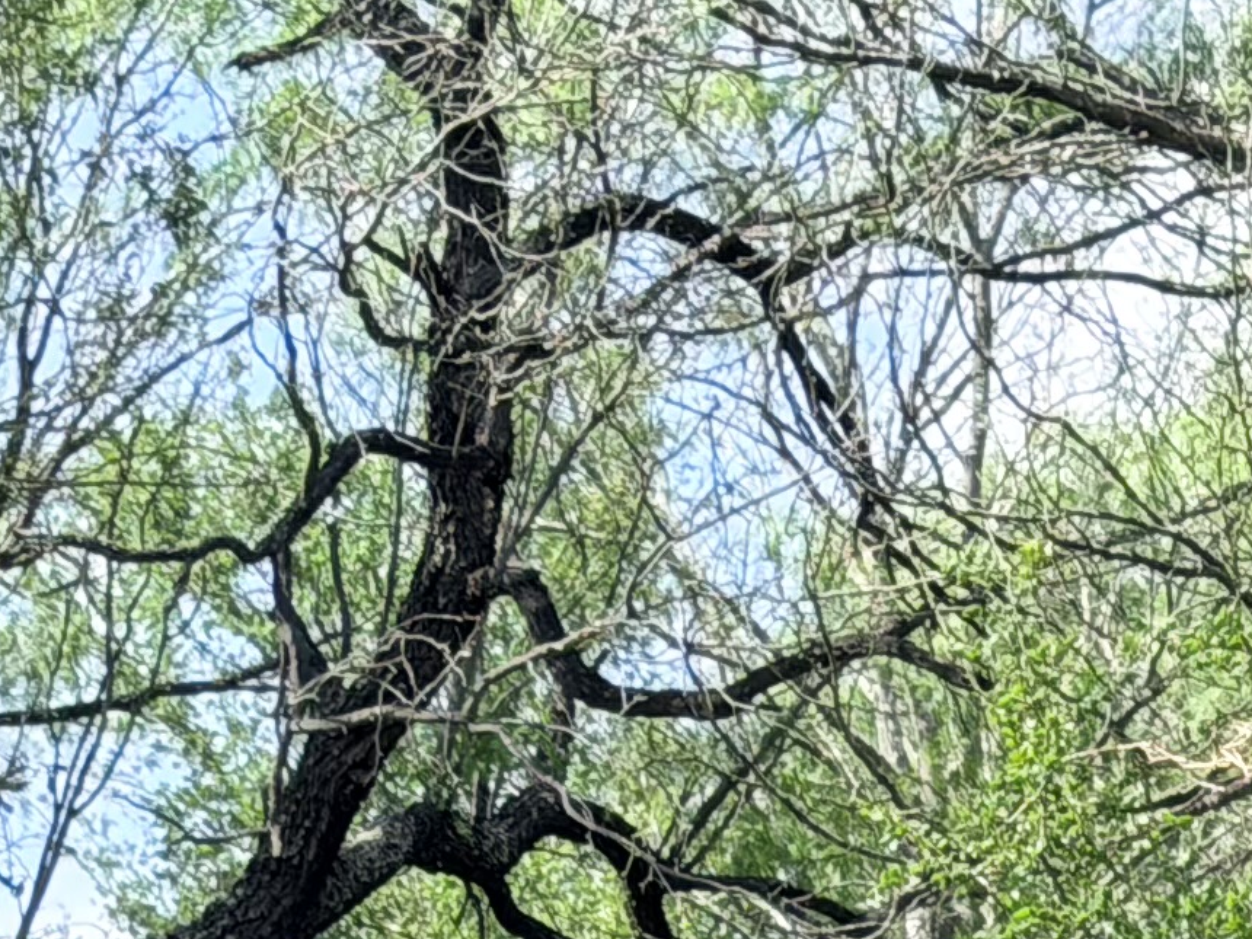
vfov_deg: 6.4
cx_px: 52
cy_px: 2035
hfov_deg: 8.8
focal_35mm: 225
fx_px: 8138
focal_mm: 6.76
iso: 64
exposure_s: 1/1242
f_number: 1.78
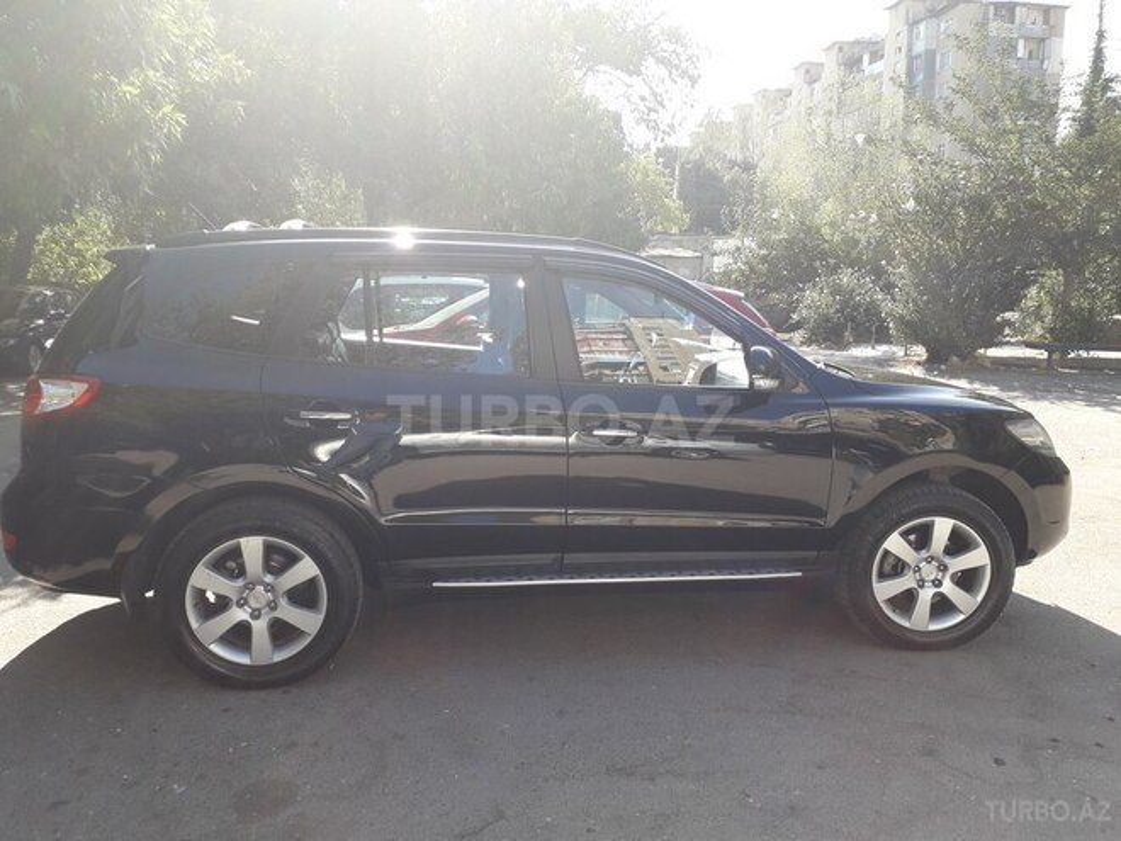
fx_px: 874
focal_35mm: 27
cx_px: 560
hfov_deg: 65.3
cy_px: 420
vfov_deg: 51.4
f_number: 1.9
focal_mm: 3.6
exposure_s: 1/402
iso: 40
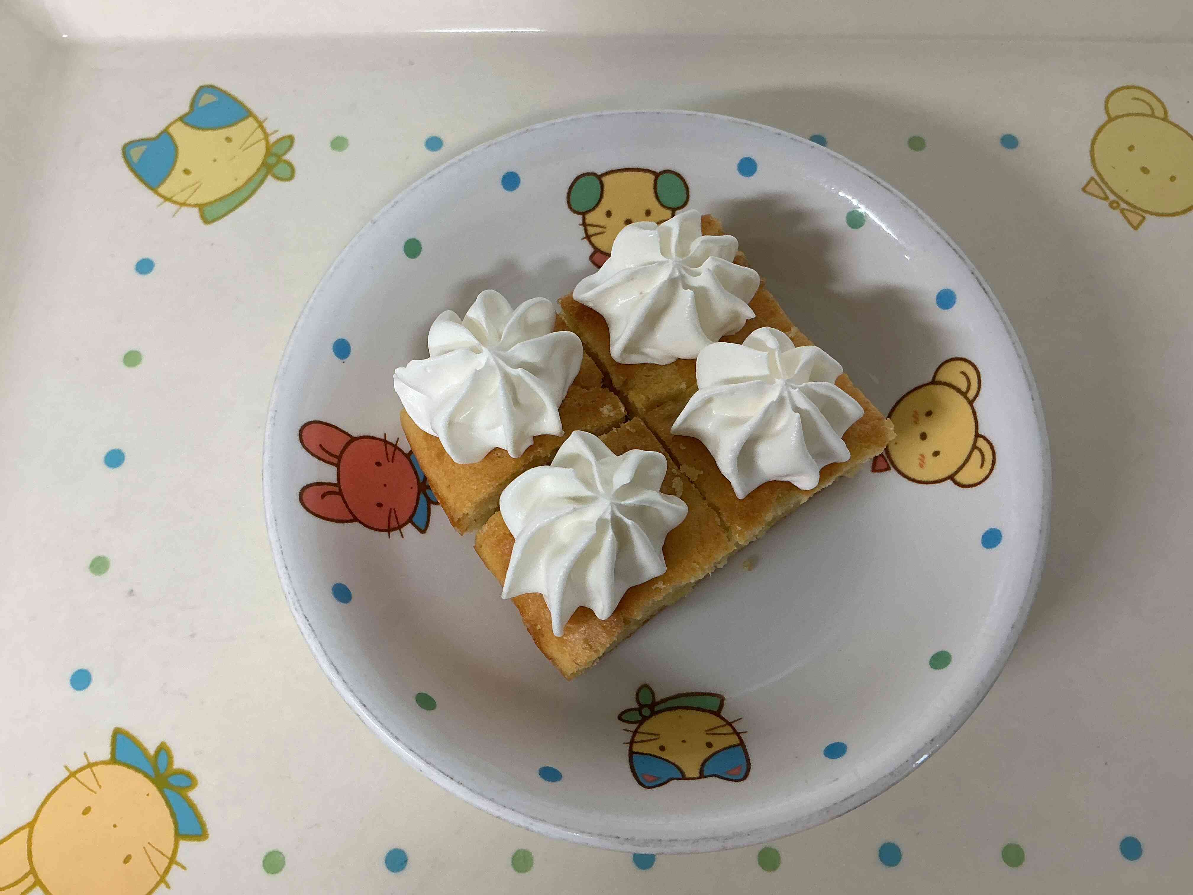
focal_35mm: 29
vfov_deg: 48.2
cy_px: 448
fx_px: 999
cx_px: 596
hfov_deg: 61.7
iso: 64
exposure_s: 1/50
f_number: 1.8
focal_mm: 3
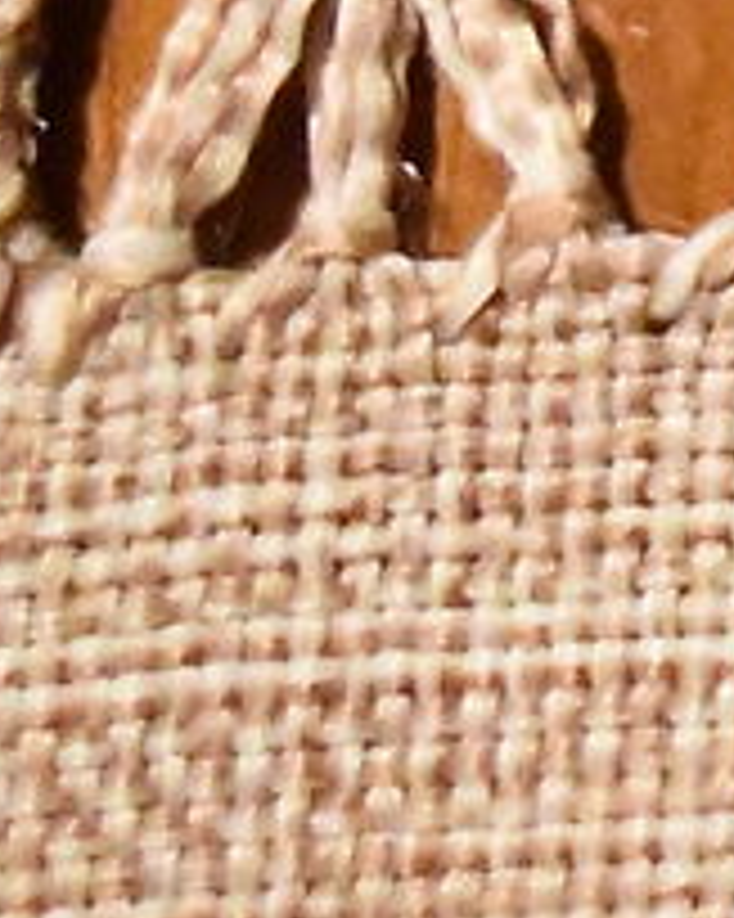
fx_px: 8397
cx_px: 4179
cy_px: -1332
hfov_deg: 4.2
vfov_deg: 6.0
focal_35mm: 309
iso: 12800
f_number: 1.8
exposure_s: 1/4000
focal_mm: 28
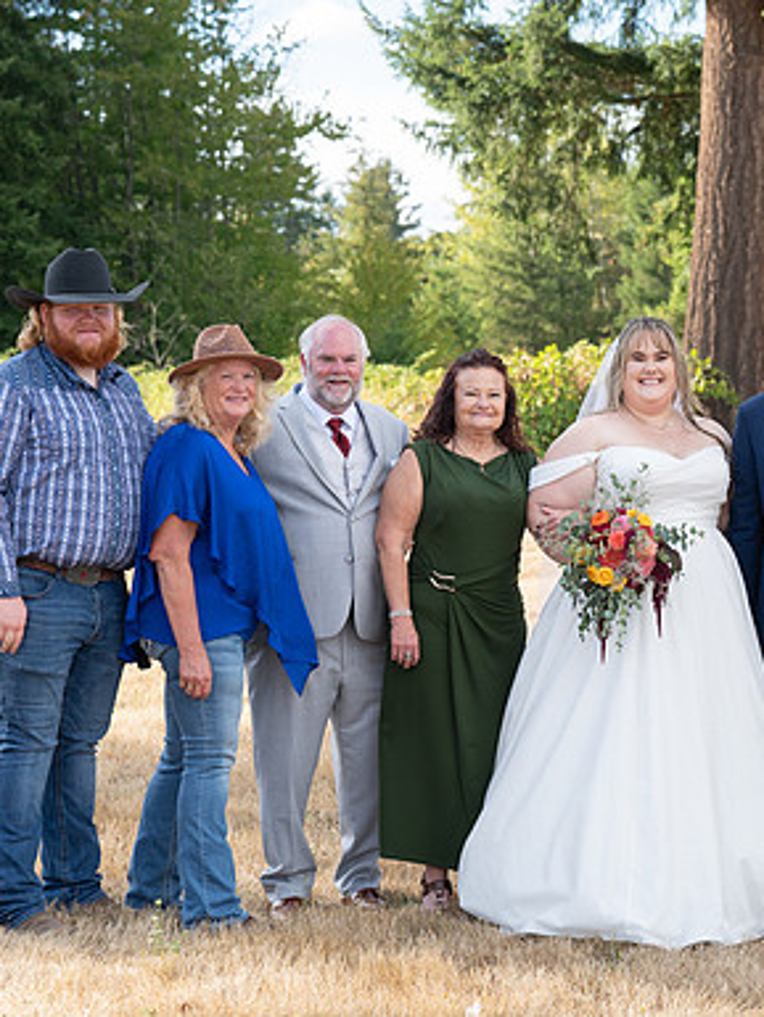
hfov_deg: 14.7
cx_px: 642
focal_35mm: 100
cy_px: 508
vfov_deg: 19.6
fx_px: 2941
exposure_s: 1/400
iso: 250
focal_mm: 69
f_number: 5
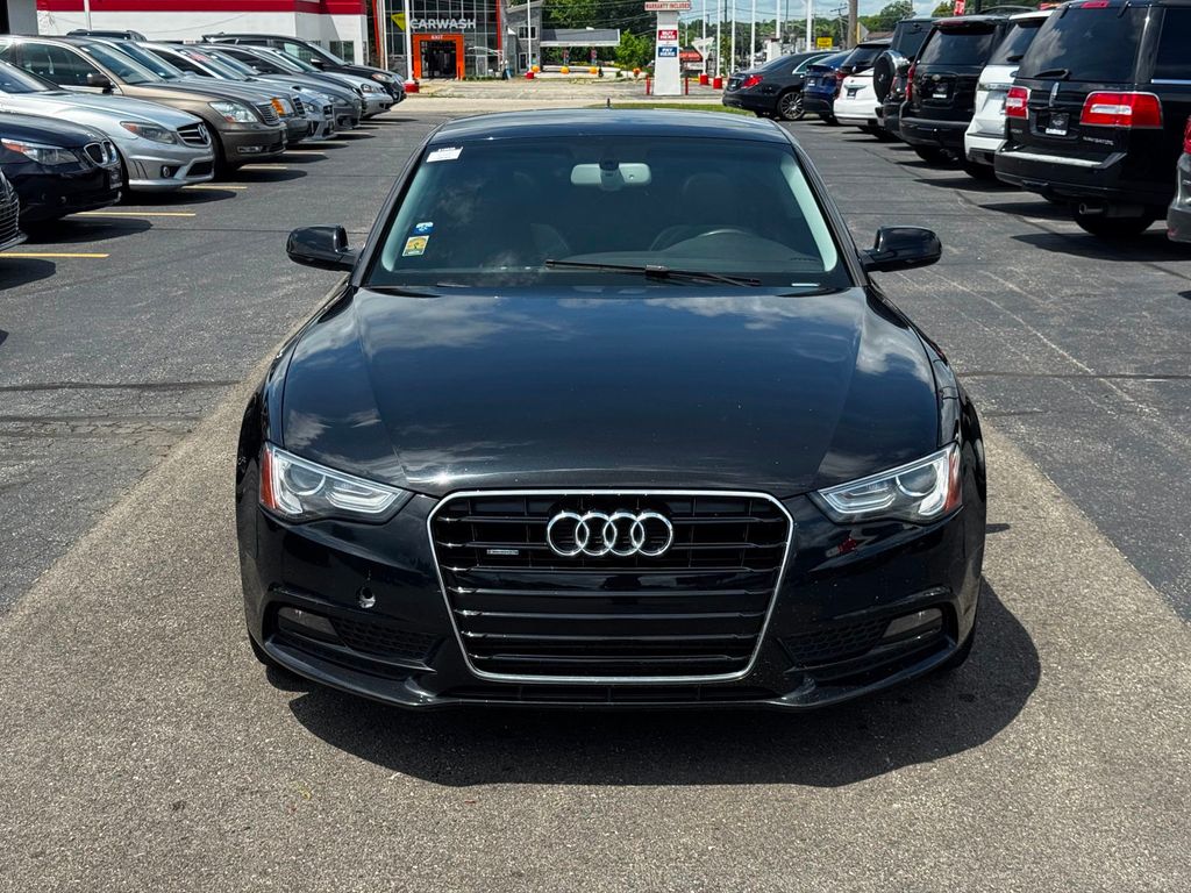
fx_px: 1651
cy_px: 446
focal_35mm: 48
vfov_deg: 30.3
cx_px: 596
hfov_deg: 39.7
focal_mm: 6.76
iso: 64
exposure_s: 1/2717
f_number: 1.78
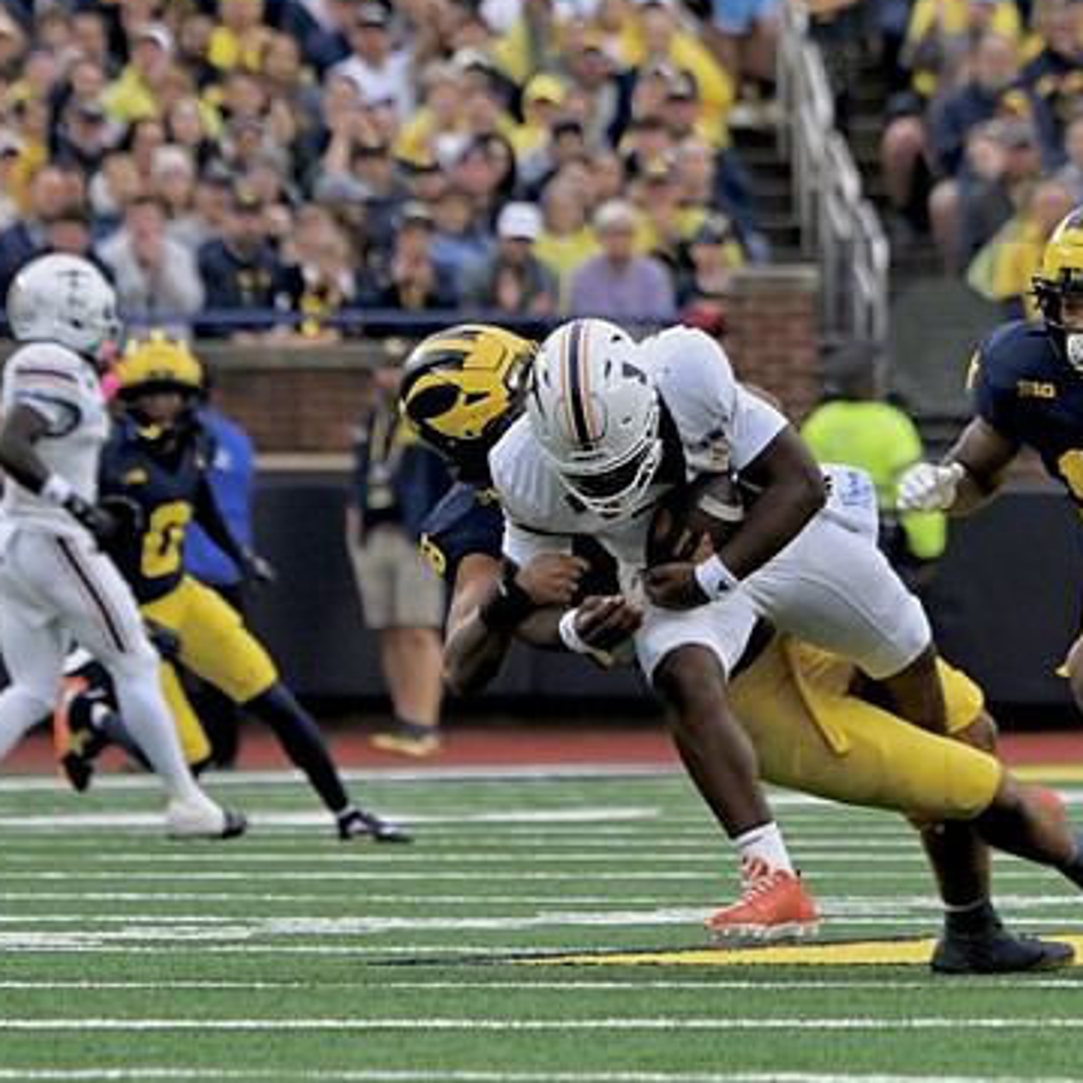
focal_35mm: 576
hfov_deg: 3.0
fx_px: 20388
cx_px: 710
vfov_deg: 3.0
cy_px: 537
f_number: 5.6
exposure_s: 1/1000
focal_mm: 280
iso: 1250
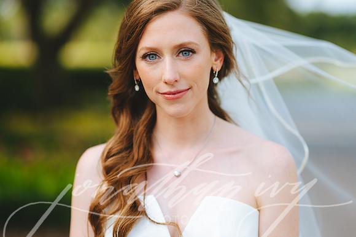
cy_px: 118
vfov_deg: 16.1
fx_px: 840
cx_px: 178
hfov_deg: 23.9
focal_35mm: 85
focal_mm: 85
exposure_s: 1/1000
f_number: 2
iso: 100
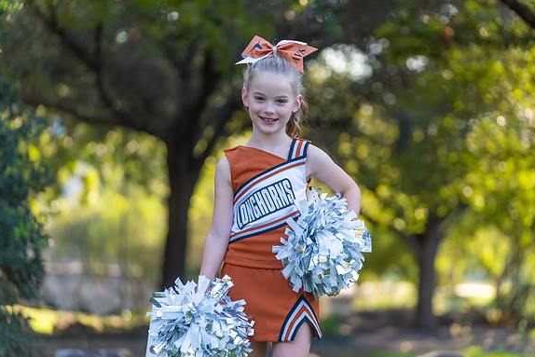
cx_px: 291
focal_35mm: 123
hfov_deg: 16.6
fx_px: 1828
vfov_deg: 11.2
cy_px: 179
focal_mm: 112
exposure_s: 1/320
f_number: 2.8
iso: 200
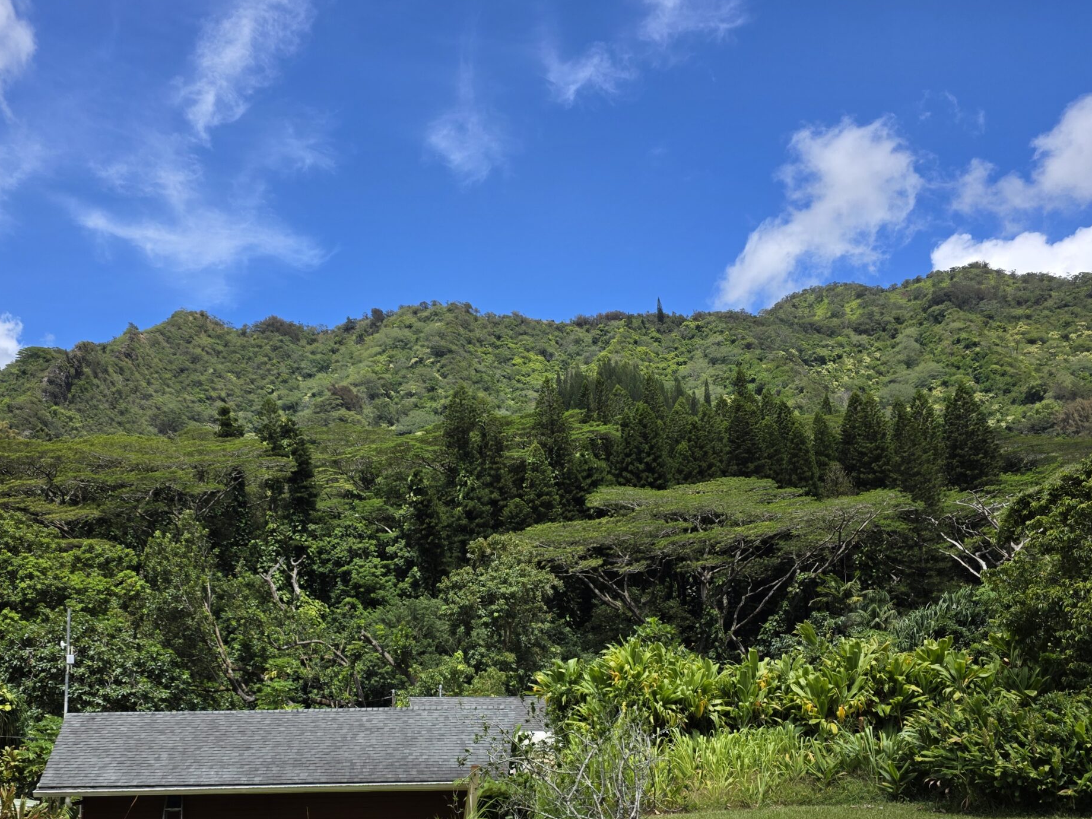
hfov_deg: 56.4
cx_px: 439
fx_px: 1009
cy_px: 555
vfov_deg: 43.5
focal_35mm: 32
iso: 80
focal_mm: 6.3
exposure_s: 1/4434
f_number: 1.7
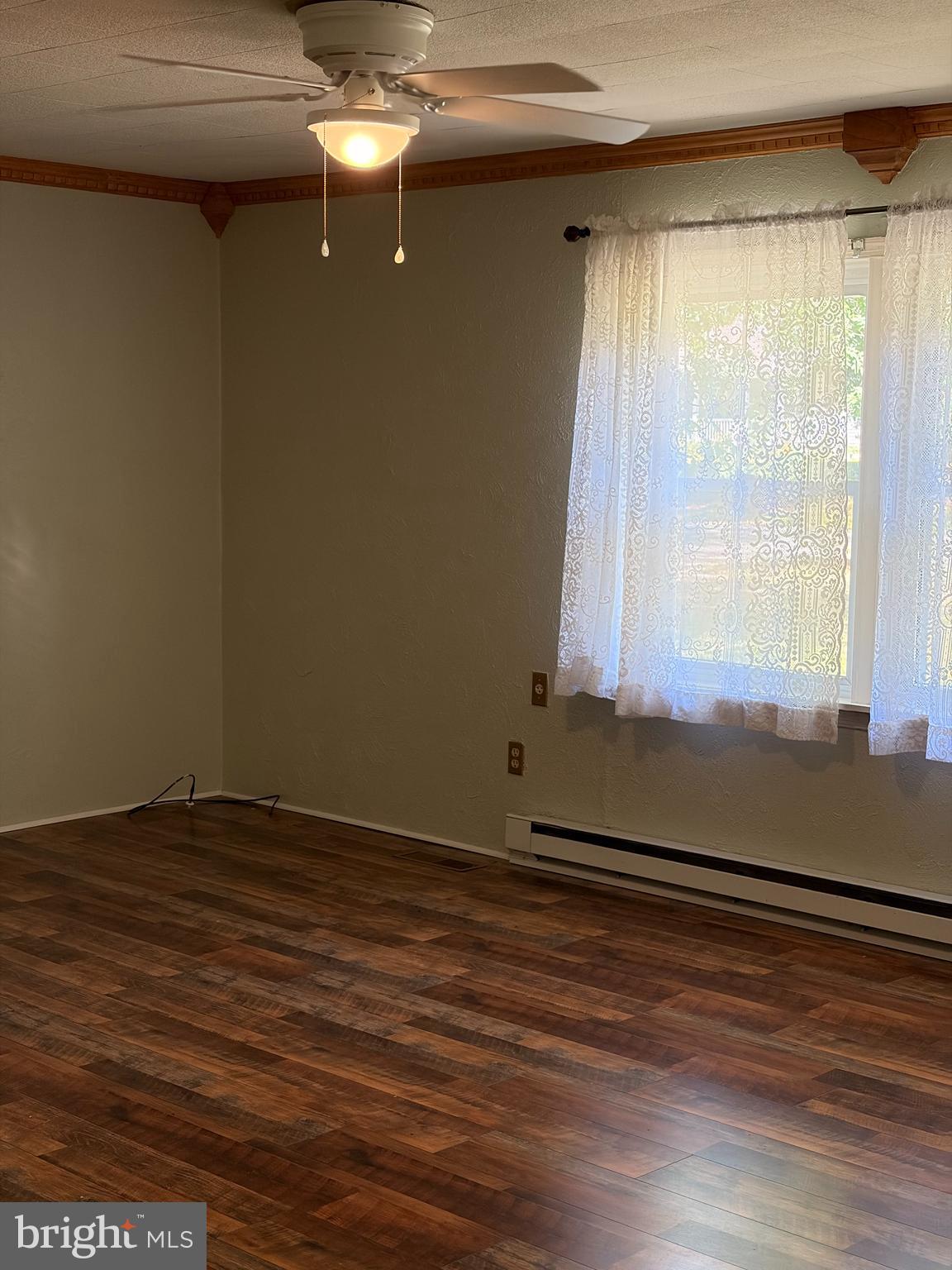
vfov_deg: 36.8
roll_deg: +0.0
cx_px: 476
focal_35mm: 52
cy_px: 635
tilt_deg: -6.6
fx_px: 1907
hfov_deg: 28.0
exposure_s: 1/120
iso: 125
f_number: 1.6
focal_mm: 5.96
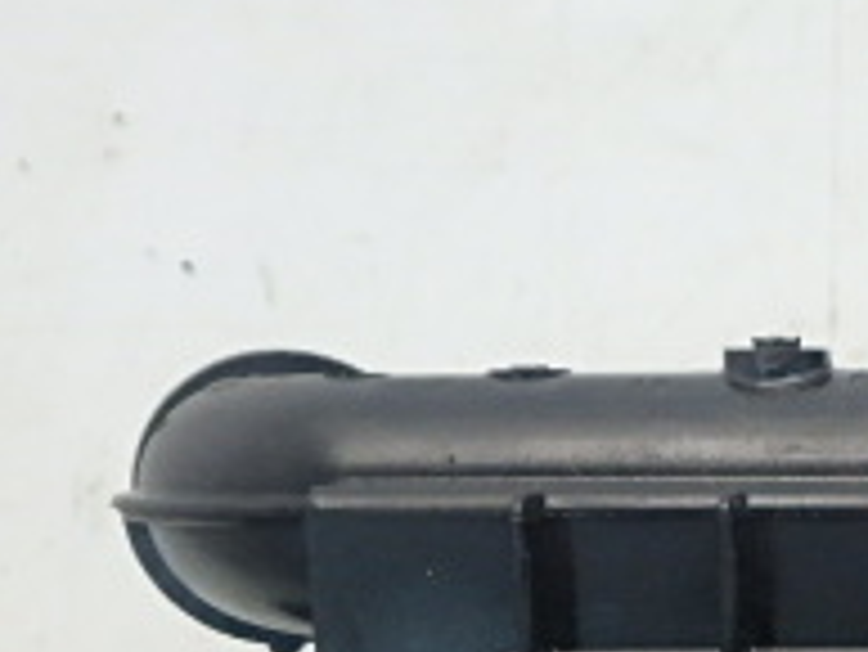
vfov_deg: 16.2
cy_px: 877
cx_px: 1219
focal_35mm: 86
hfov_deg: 20.2
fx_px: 2158
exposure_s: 1/40
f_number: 4.3
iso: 250
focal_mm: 4.7
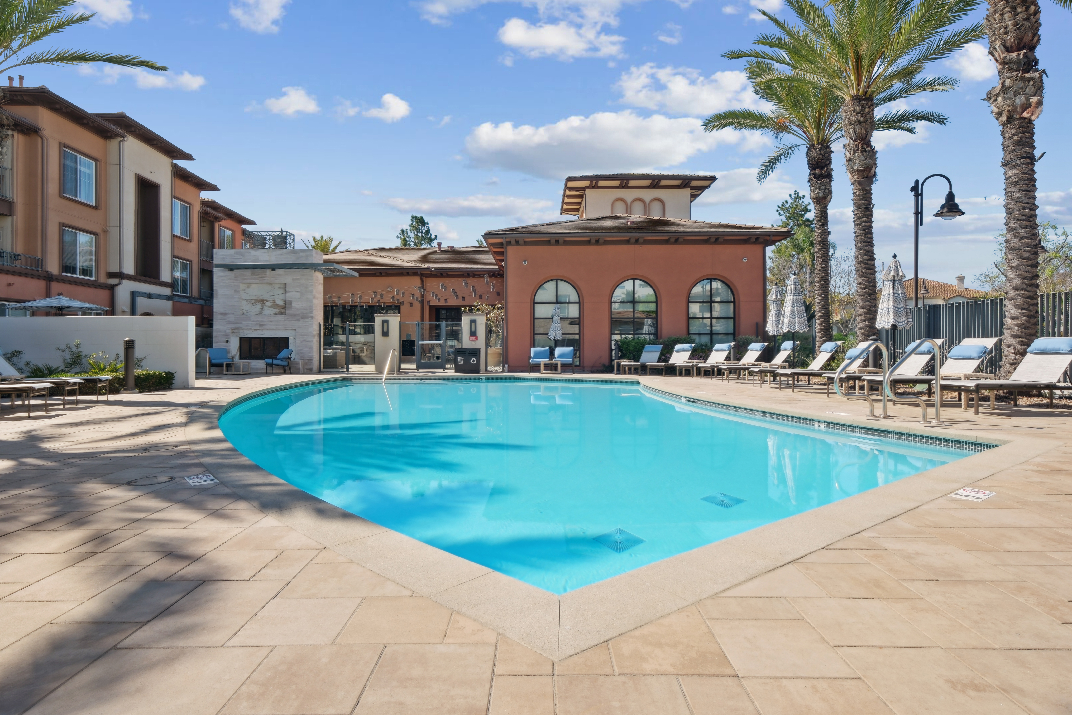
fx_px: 536
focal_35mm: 18
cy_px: 358
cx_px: 536
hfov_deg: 90.0
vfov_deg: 67.4
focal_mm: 12
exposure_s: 1/280
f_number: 11
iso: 200
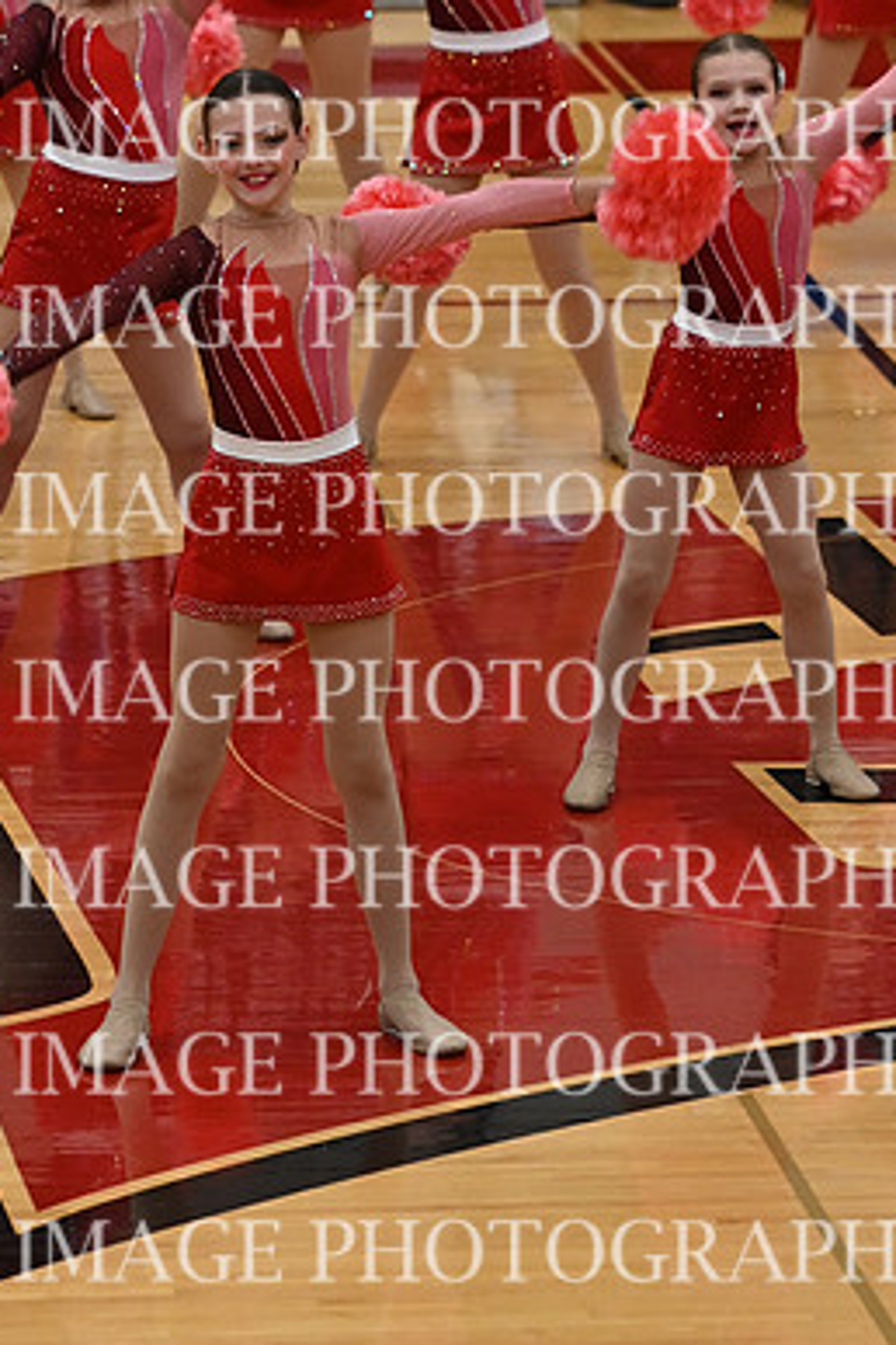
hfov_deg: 5.3
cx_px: 287
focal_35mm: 261
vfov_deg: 7.9
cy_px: 410
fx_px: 9743
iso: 3200
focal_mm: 116
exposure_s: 1/400
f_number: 4
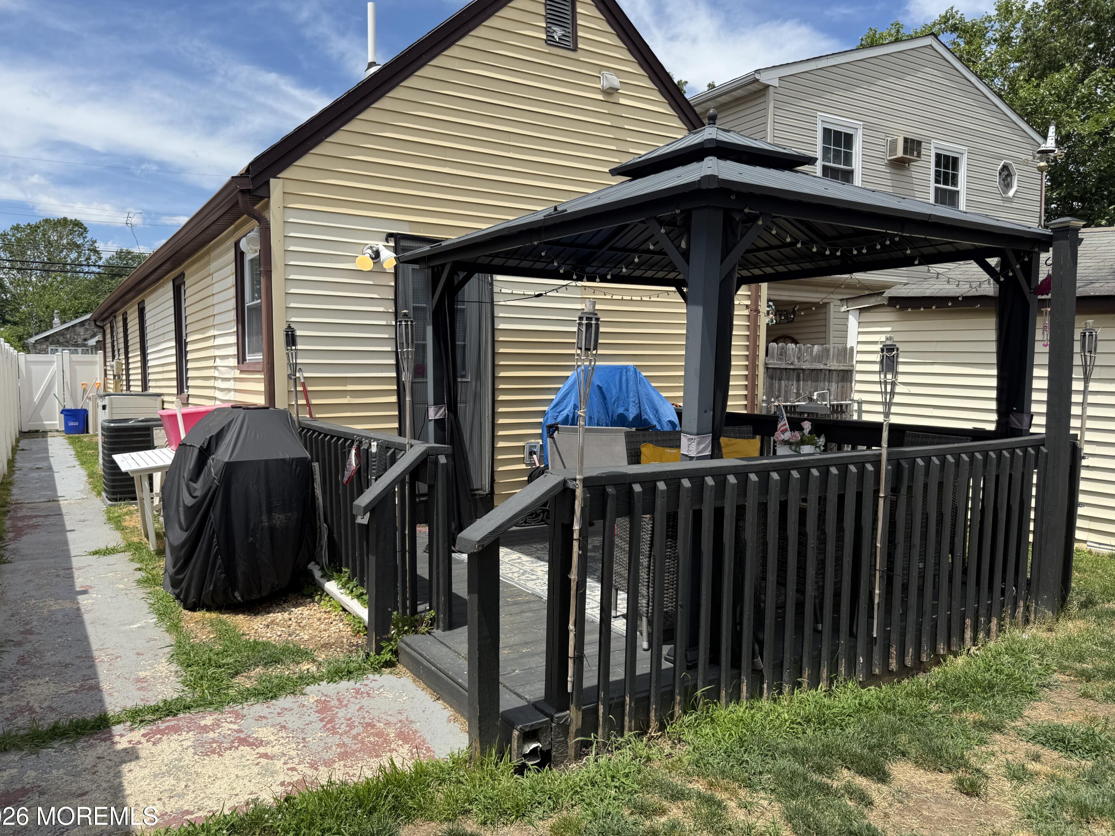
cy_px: 421
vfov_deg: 54.9
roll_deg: +0.0
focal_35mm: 25
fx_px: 805
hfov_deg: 69.4
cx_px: 535
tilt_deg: -3.1
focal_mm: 6.76
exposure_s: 1/4167
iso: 80
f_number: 1.78
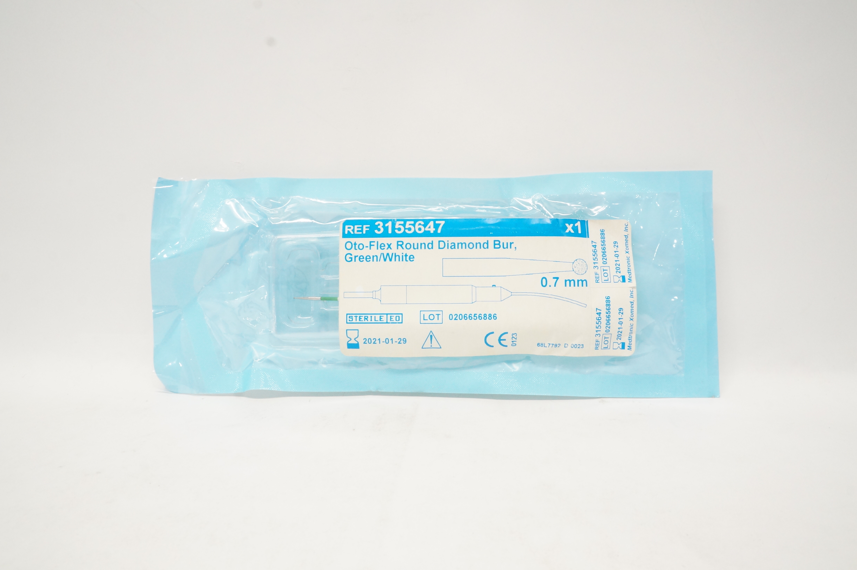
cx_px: 428
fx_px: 642
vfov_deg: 47.8
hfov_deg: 67.4
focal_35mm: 27
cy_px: 285
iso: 1600
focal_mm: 18
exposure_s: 1/30
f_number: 13
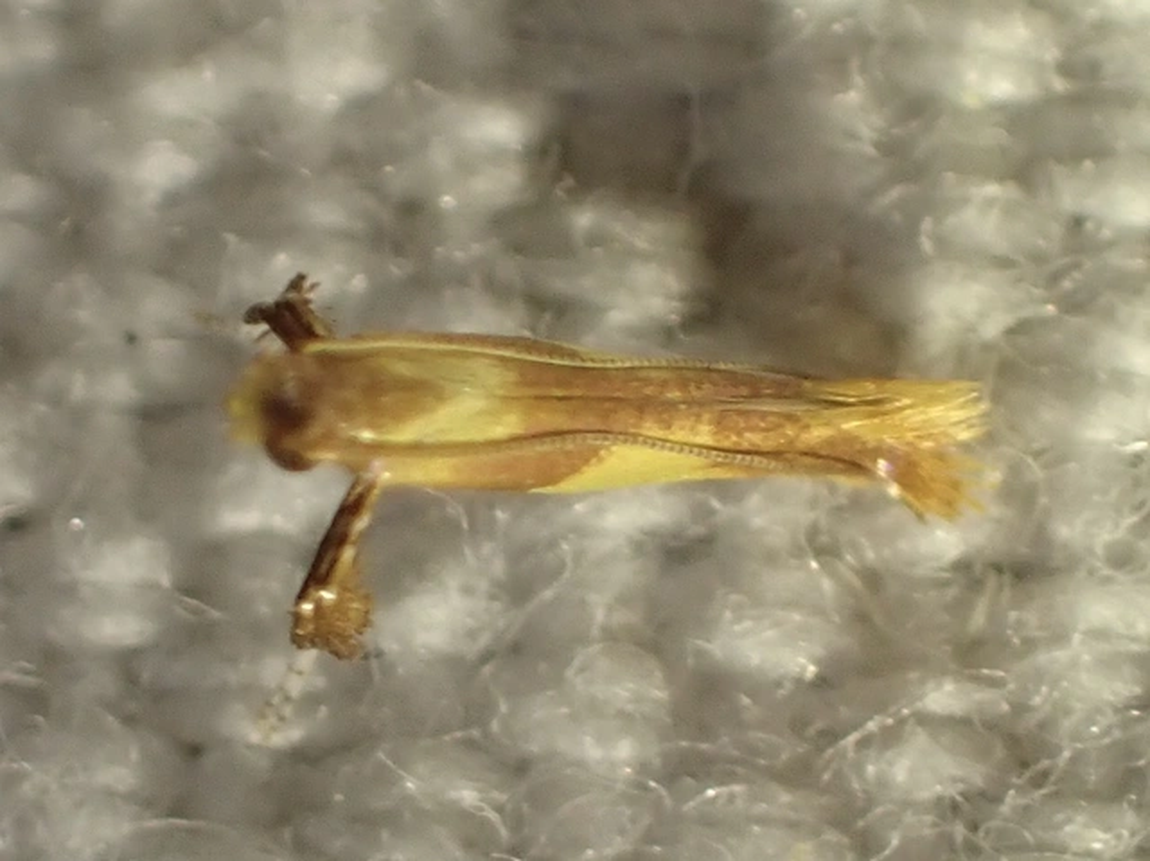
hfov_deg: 19.7
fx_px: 3320
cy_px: 430
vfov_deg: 14.8
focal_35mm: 100
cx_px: 575
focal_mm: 18
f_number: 4.9
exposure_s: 1/400
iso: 200
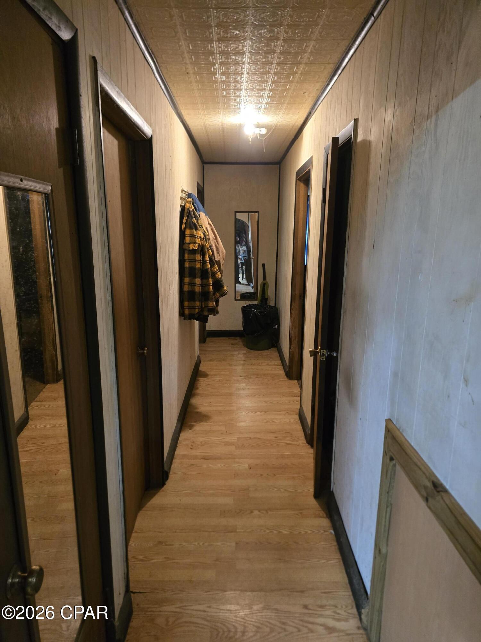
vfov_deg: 73.9
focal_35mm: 23
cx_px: 240
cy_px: 321
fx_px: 426
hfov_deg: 58.9
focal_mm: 6.3
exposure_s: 1/60
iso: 1250
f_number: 1.7
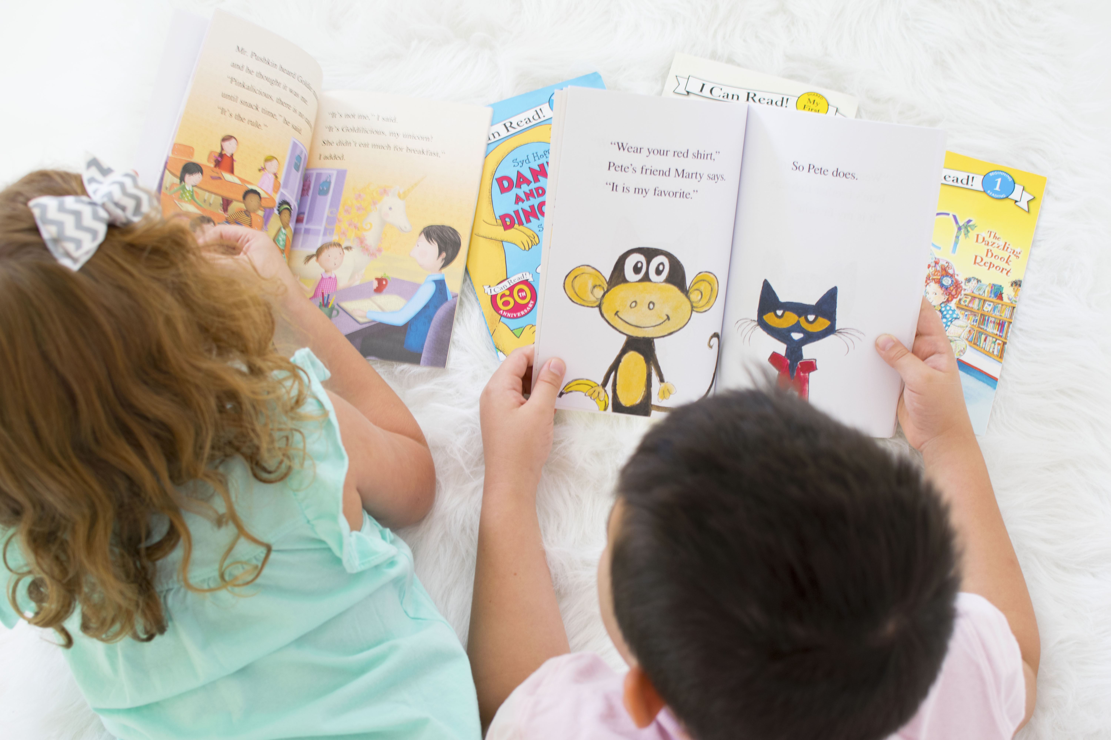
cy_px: 370
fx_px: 1620
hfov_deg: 37.9
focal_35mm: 52
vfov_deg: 25.8
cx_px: 556
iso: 200
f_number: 4
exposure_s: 1/20
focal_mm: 35
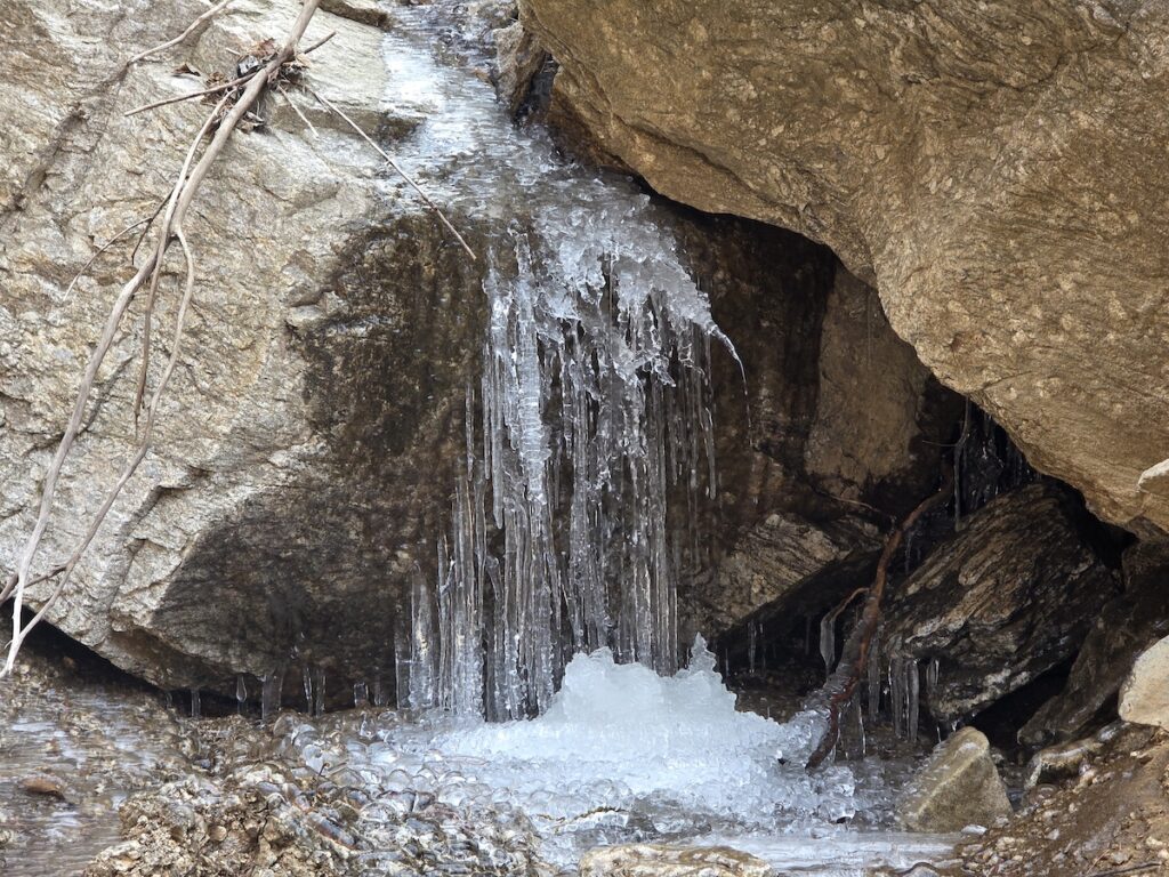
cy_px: 438
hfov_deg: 17.1
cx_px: 584
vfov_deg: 12.9
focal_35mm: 115
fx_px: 3884
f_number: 3.4
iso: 250
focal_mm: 18.6
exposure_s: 1/120
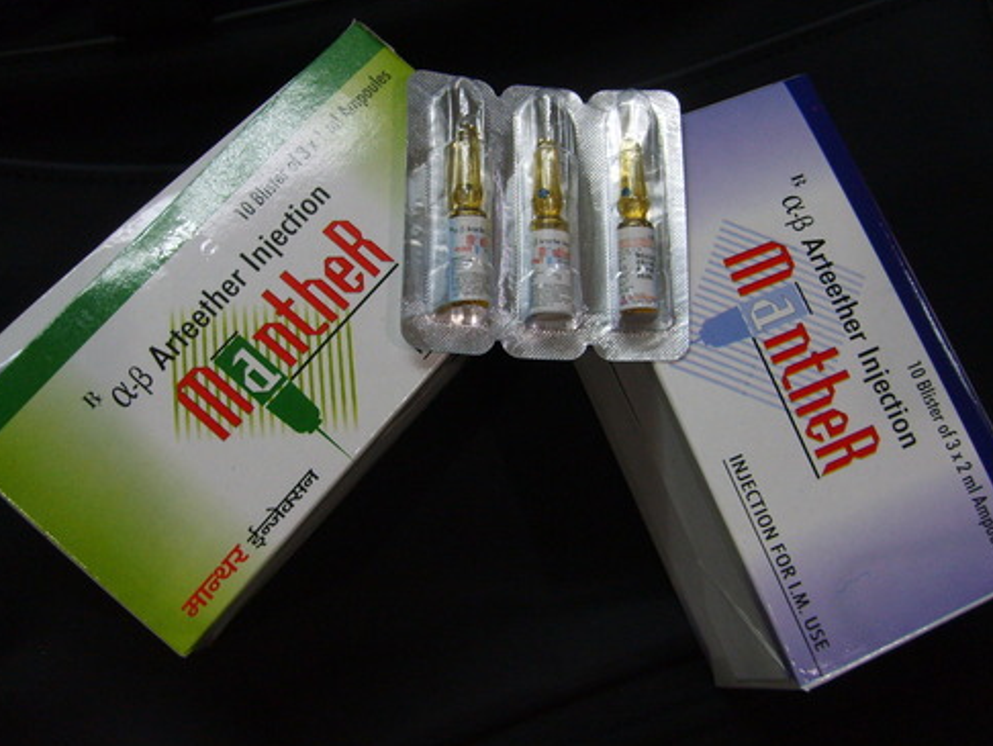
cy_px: 369
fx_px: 1033
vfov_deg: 39.7
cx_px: 496
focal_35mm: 36
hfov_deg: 51.3
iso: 139
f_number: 2.8
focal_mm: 5.8
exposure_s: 1/15
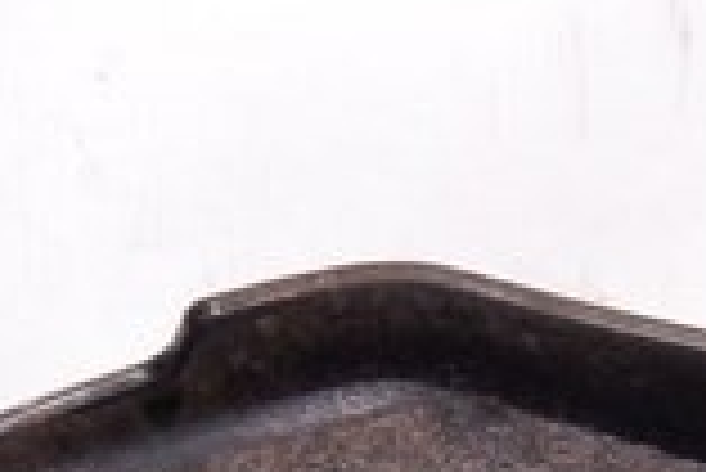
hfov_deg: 9.9
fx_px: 4029
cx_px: 773
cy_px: 1346
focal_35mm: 205
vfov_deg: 6.2
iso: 1600
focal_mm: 21
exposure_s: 1/125
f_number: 8
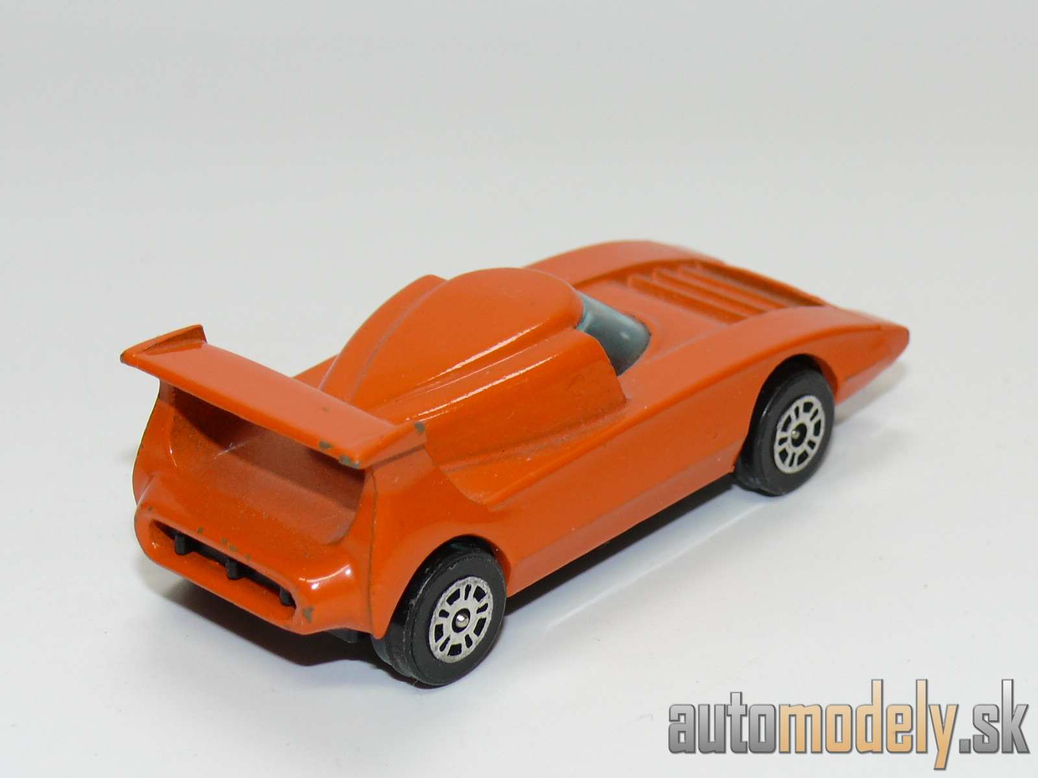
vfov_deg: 14.4
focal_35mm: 103
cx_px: 519
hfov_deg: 19.1
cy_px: 389
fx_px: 3089
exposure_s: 1/30
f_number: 4
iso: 100
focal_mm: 13.6
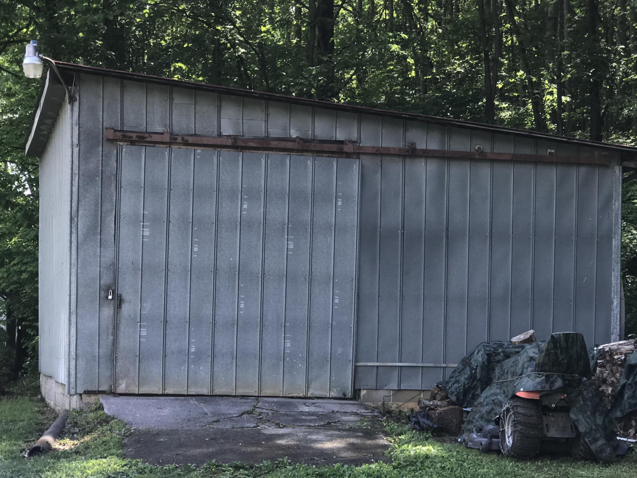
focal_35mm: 80
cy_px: 315
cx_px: 335
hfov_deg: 24.4
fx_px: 1472
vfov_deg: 18.4
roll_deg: -1.9
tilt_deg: +0.3
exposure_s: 1/153
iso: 20
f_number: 2.8
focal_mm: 6.6
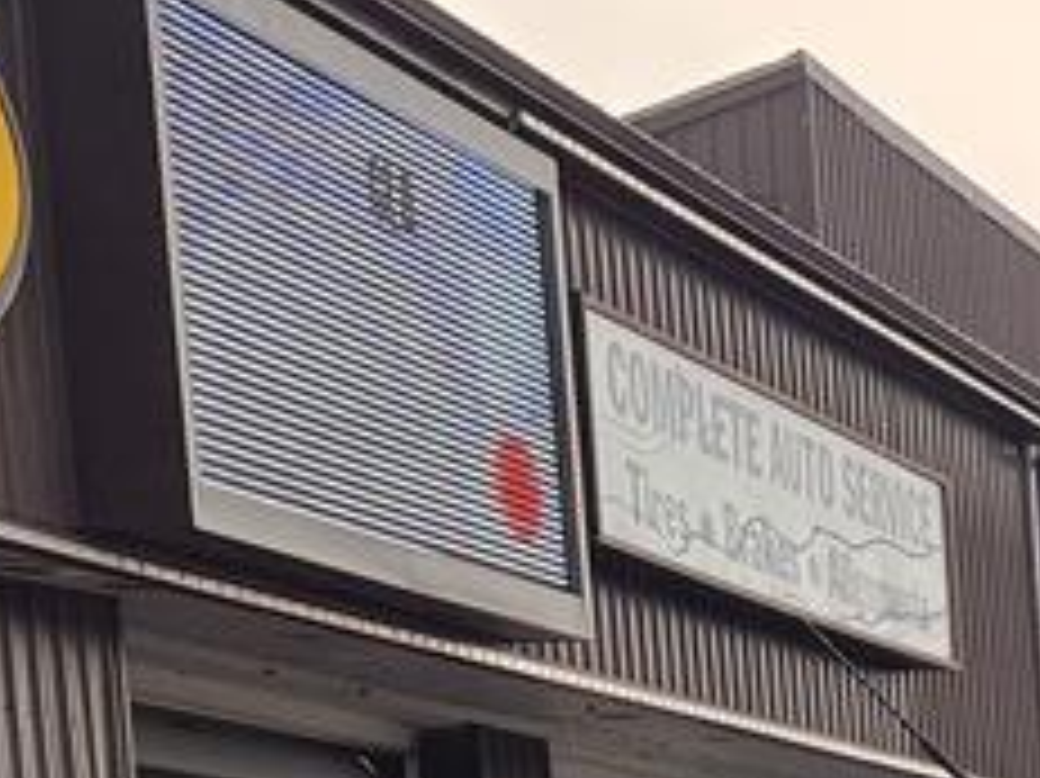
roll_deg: +2.4
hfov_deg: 12.1
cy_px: 1498
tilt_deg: -3.9
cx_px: 2454
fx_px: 3994
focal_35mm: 133
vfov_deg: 10.4
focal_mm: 6.76
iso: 80
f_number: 1.78
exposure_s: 1/3279
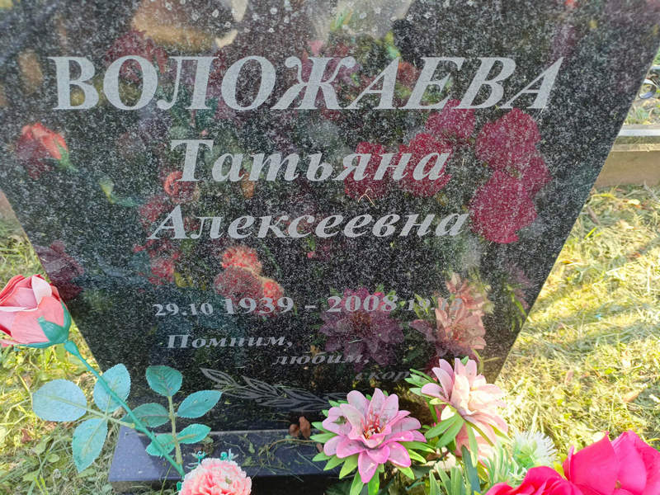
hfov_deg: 69.4
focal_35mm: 25
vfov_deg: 54.9
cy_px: 248
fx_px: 477
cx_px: 330
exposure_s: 1/120
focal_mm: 4.76
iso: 256
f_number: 1.69
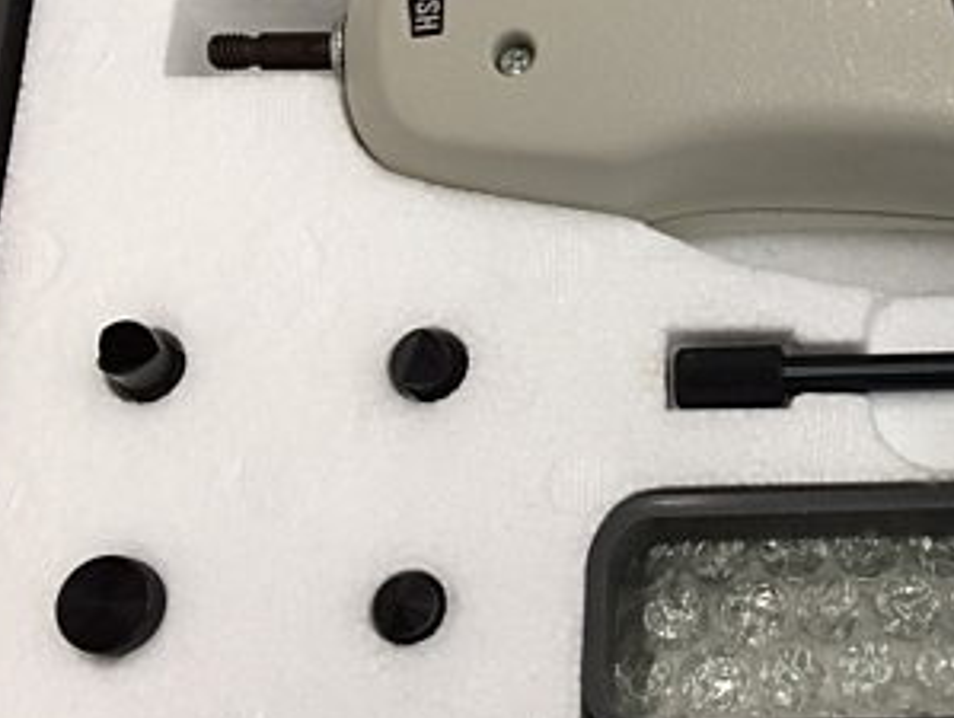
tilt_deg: -73.3
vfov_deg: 23.5
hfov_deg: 29.3
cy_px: 201
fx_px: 1711
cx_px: 935
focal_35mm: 62
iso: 40
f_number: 2.2
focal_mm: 4.15
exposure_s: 1/30
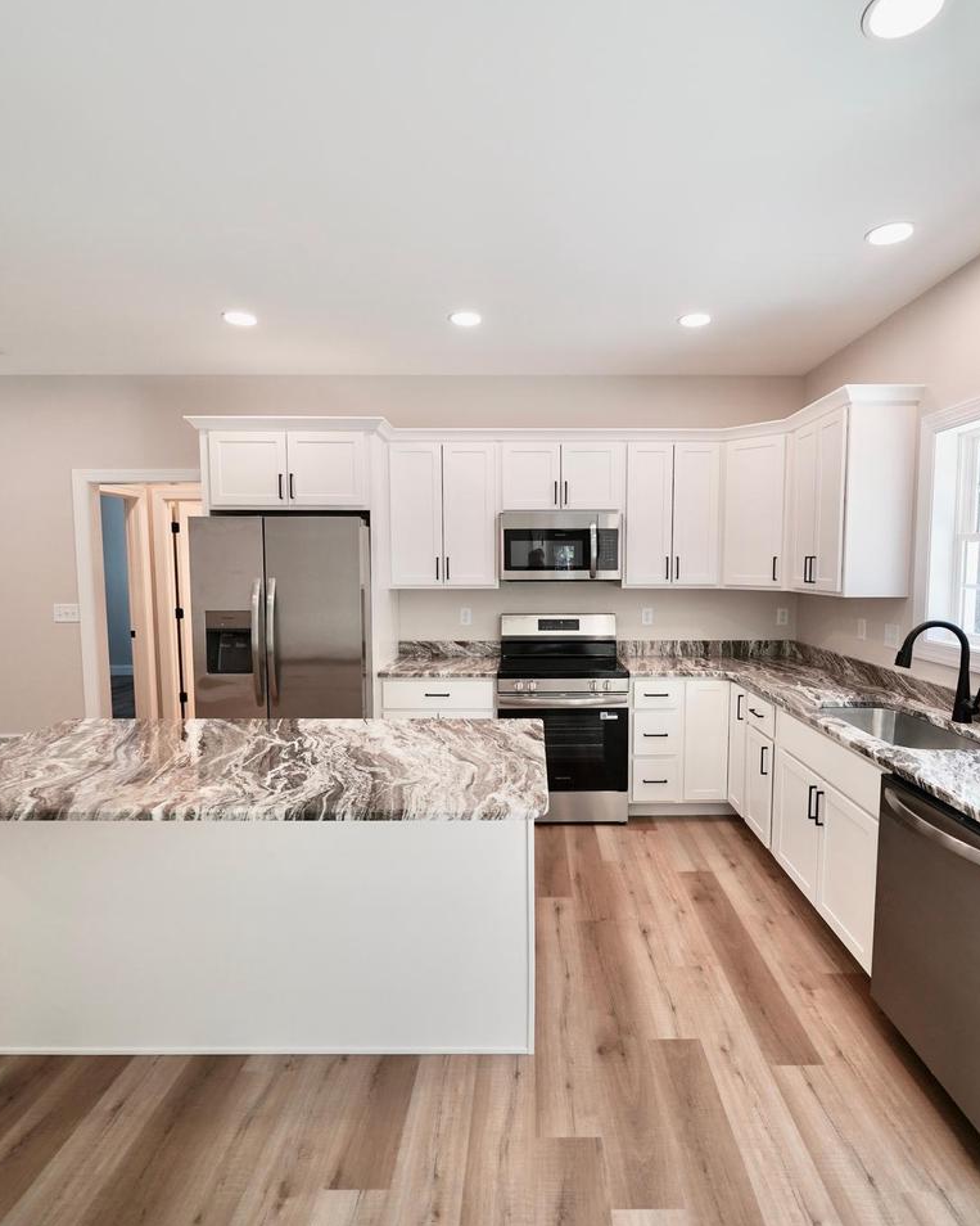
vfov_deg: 89.6
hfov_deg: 76.8
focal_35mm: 17
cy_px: 613
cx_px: 534
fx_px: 616
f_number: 4
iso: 500
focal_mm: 12
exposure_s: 1/160
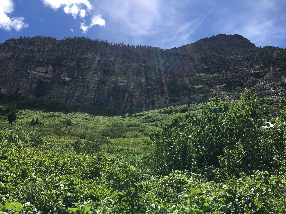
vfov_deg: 48.2
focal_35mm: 29
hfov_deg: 61.7
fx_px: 240
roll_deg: -1.7
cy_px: 107
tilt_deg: +32.6
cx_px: 143
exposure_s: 1/2198
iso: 25
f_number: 2.2
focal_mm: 4.15
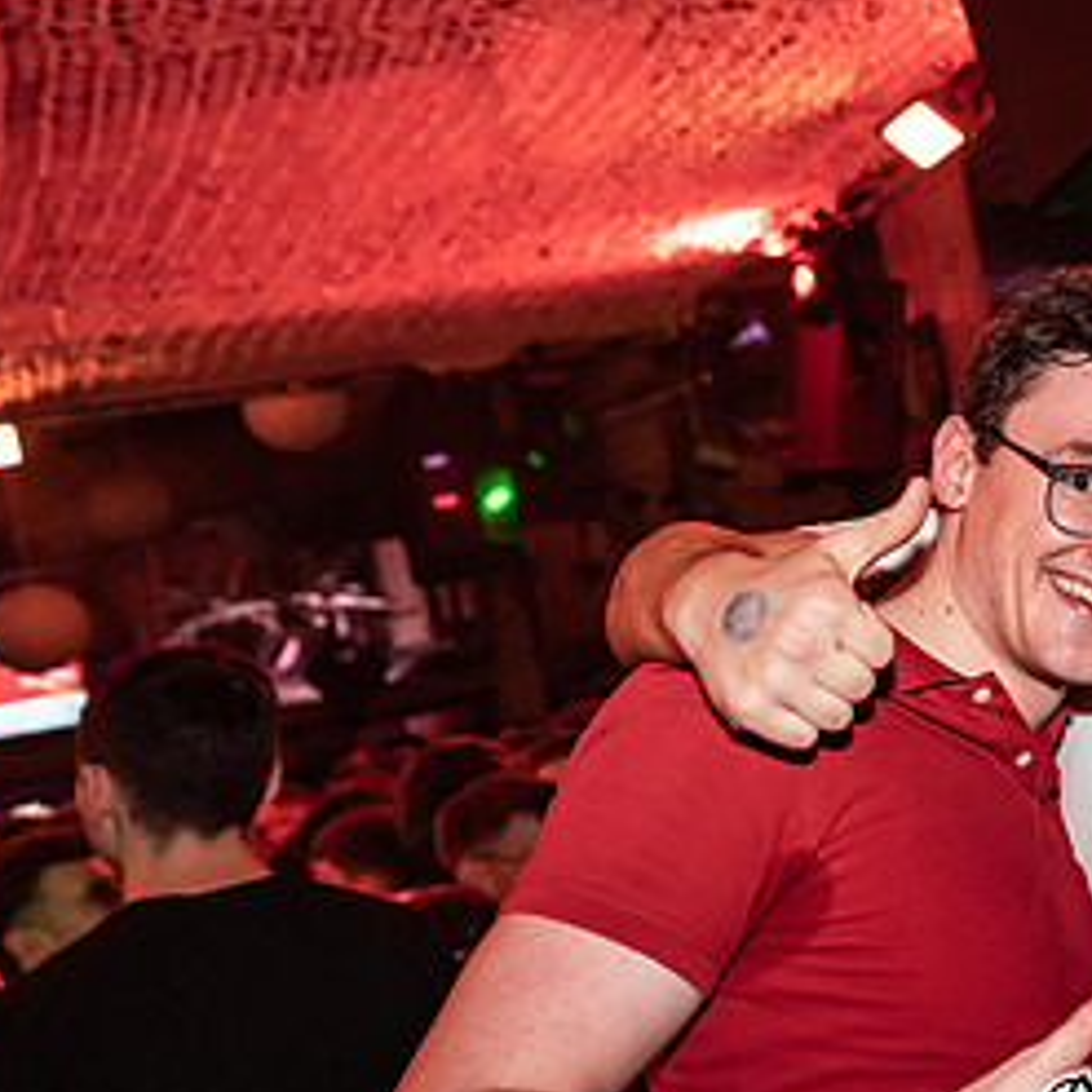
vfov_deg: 26.9
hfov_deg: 24.9
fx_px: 2284
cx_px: 1216
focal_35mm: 64
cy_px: 493
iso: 2000
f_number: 4
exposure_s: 1/60
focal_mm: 32
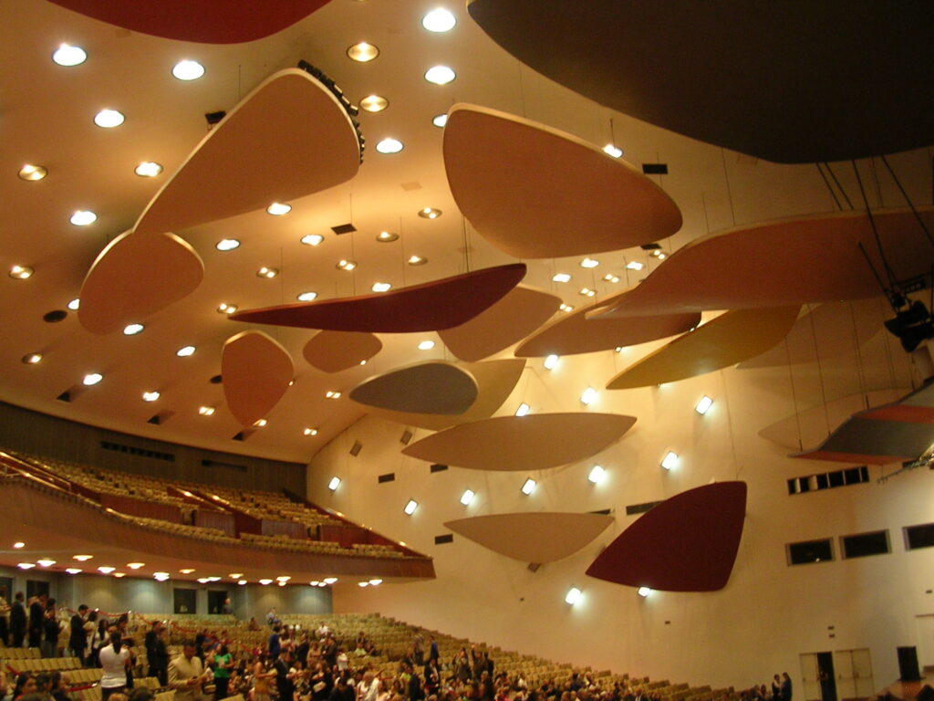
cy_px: 350
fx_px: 1025
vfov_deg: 37.7
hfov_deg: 49.0
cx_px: 467
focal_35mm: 38
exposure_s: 1/4.4
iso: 100
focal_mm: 5.8
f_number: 2.8
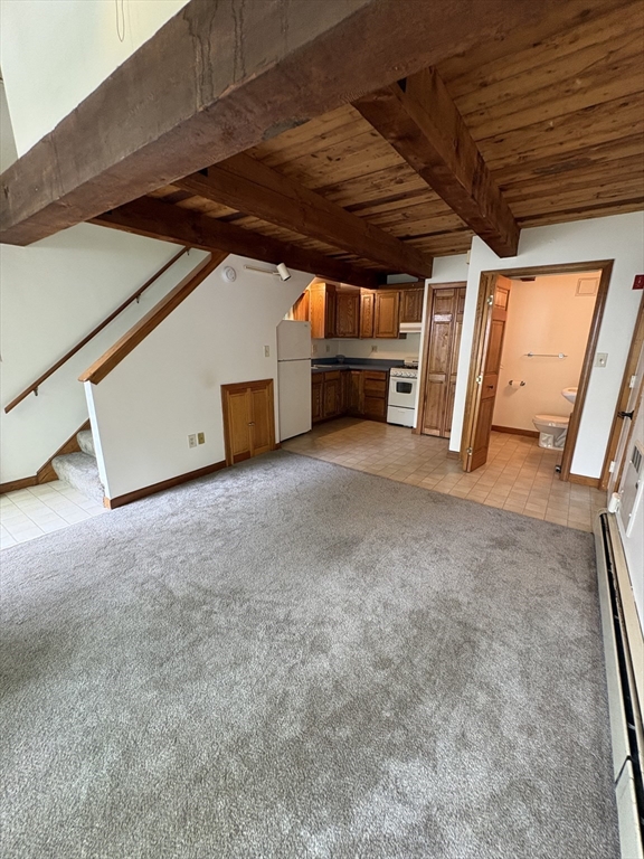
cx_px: 322
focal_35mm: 14
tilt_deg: -13.7
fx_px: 347
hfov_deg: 85.7
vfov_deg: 102.1
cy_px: 430
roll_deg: +0.0
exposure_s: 1/60
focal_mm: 2.22
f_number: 2.2
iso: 250
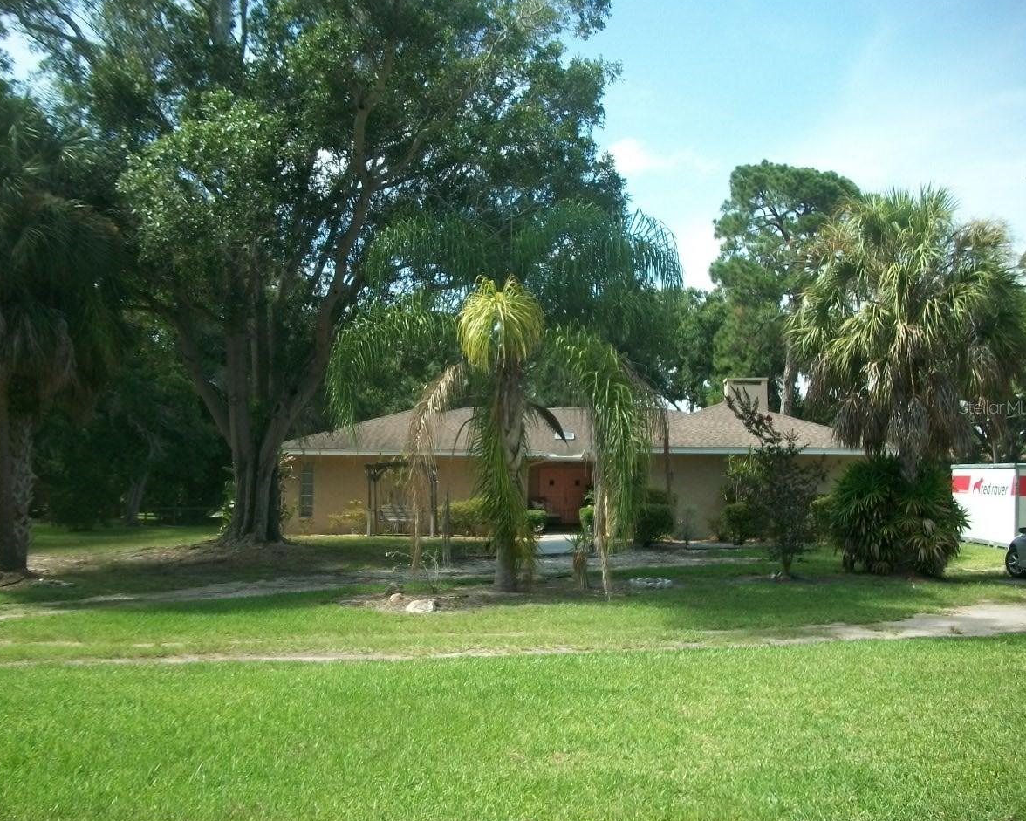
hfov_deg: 52.8
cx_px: 482
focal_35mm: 34
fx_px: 1033
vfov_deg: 43.4
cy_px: 407
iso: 80
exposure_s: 1/400
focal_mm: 5.7
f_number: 2.9
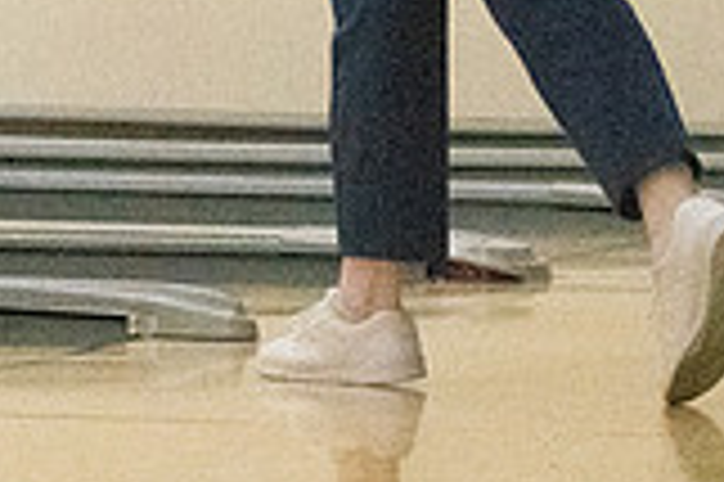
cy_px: -315
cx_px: 328
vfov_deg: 3.2
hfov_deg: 4.9
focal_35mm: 421
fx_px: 8458
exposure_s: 1/1250
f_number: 4.5
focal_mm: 78
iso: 10000
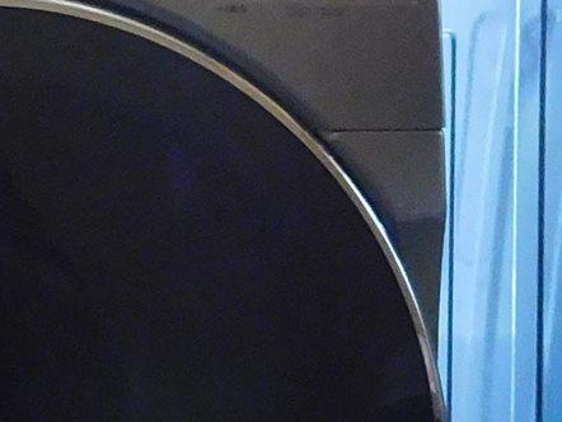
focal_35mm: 278
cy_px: 112
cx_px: 193
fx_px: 4516
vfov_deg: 5.3
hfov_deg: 7.1
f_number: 3.6
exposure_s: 1/10
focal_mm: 7.1
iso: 400
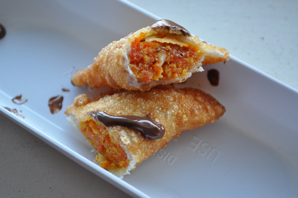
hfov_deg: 24.6
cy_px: 99
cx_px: 149
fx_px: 682
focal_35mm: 82
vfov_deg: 16.5
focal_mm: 55
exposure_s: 1/60
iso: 900
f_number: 5.6
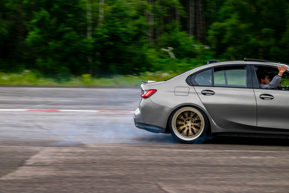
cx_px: 119
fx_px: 806
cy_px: 82
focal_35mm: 100
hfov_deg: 20.3
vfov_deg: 13.6
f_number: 3.5
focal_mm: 85
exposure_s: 1/250
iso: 640
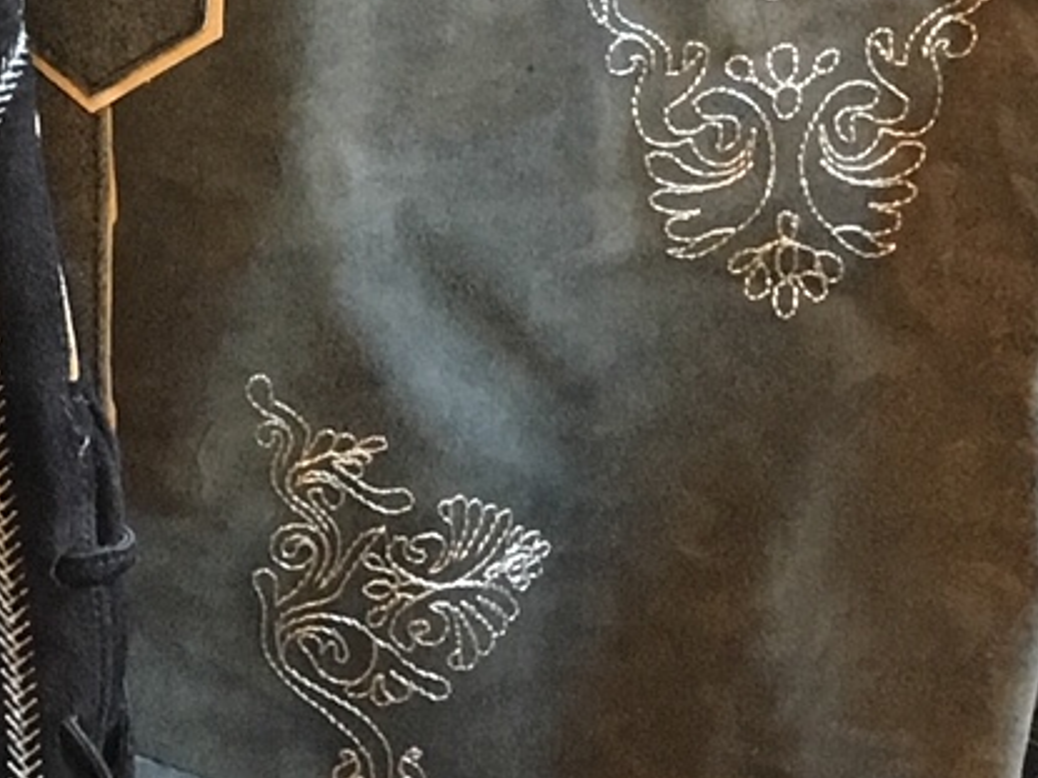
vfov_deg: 10.1
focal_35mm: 141
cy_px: -485
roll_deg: -1.4
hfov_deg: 13.5
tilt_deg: -17.4
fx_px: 4227
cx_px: -343
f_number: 2.2
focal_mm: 4.15
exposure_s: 1/17
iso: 400
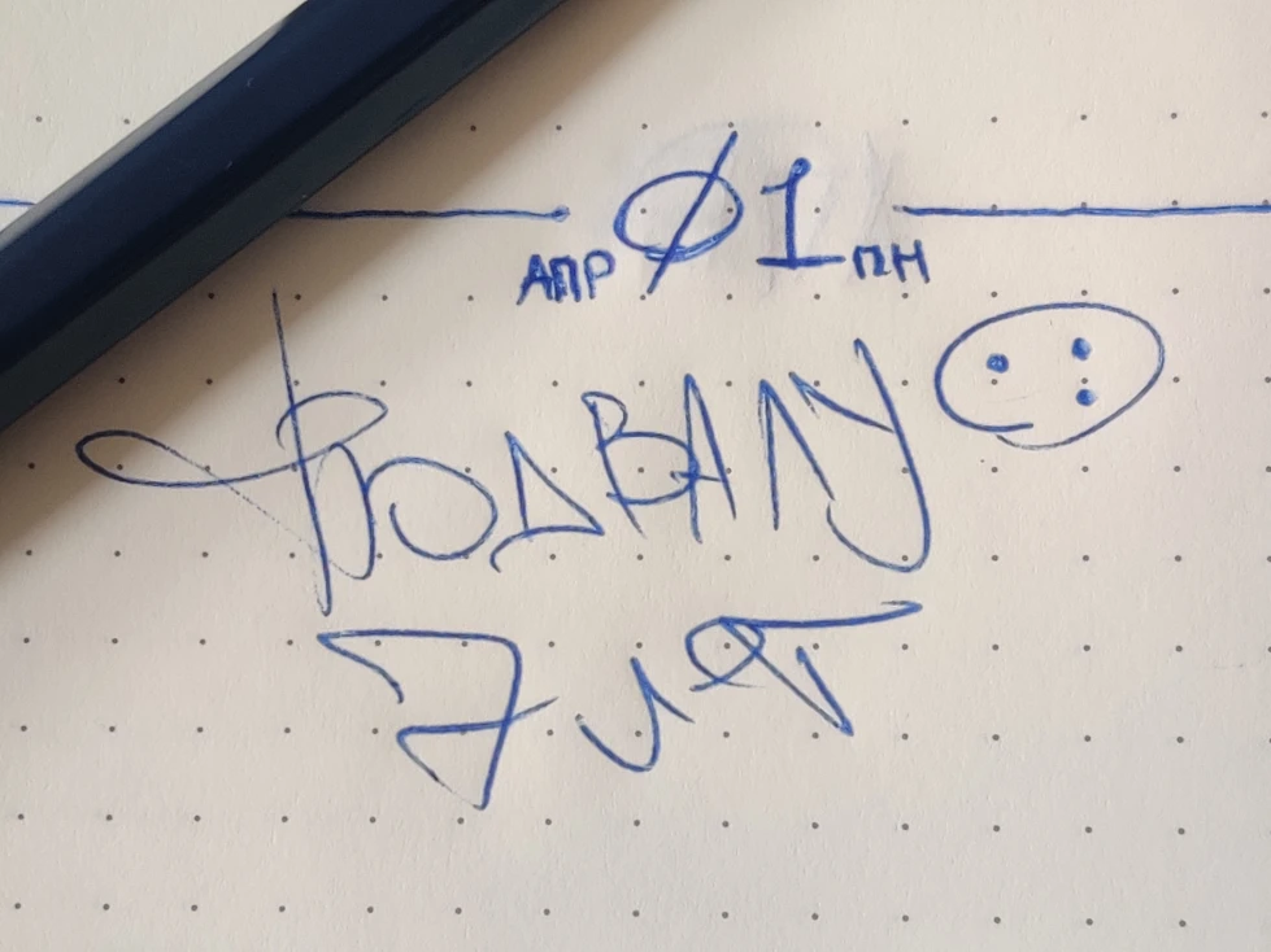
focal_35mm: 27
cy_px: 476
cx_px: 636
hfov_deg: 65.3
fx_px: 991
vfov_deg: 51.3
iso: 320
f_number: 1.65
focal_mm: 4.75
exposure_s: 1/50
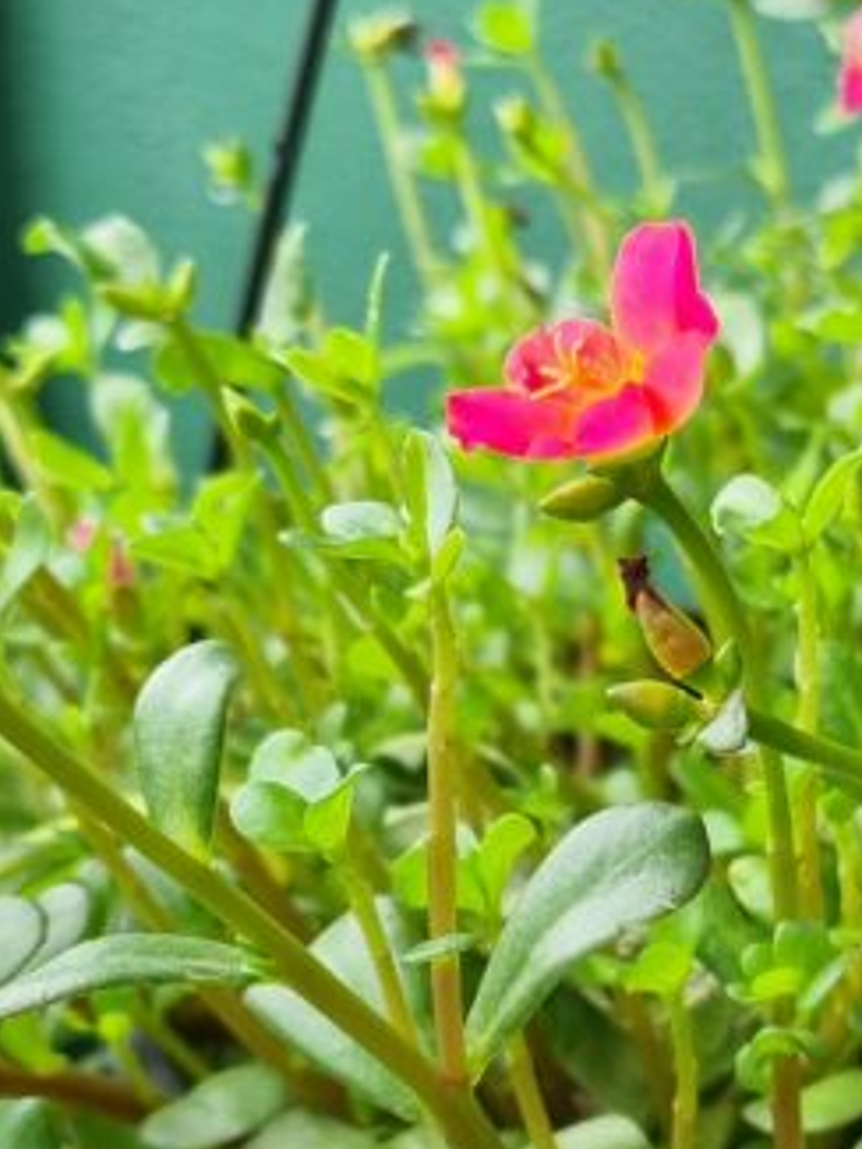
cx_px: 869
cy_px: 605
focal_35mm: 82
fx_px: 2721
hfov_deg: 17.6
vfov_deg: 23.8
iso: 50
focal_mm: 5.4
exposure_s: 1/212
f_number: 1.8
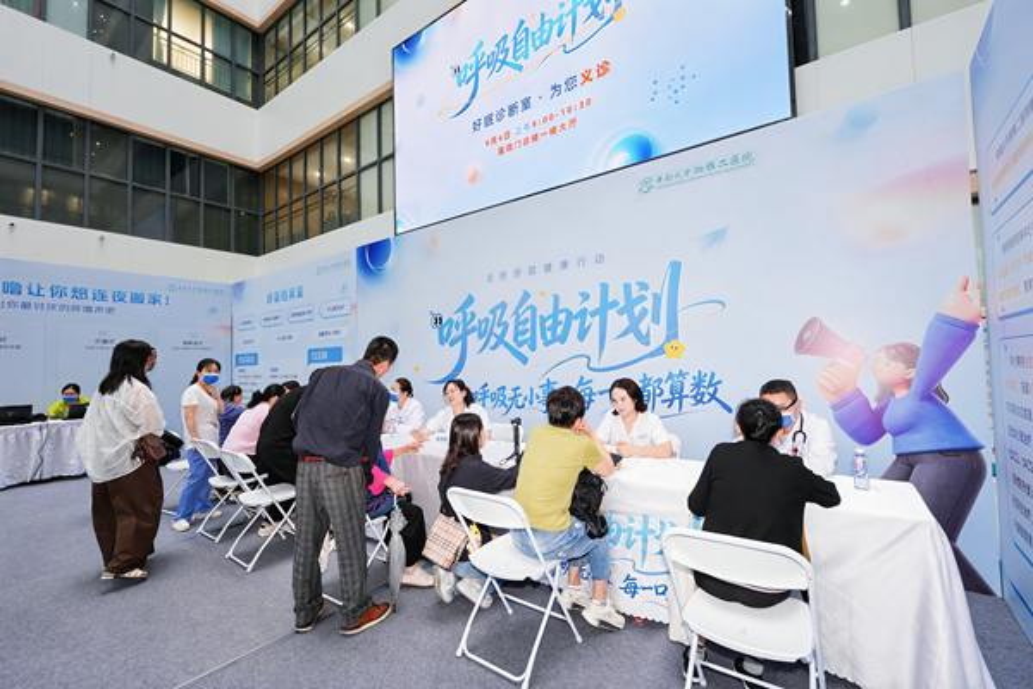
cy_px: 344
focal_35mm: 16
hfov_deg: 96.7
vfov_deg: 73.7
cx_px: 516
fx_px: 459
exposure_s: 1/200
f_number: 2.8
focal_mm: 16
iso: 400
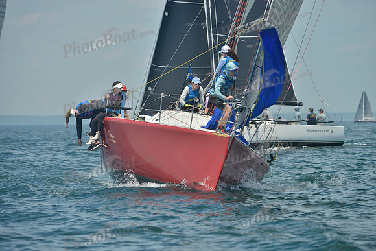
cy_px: 126
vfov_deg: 4.7
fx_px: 3029
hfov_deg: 7.1
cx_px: 188
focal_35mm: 290
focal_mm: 290
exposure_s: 1/1000
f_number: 7.1
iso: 200
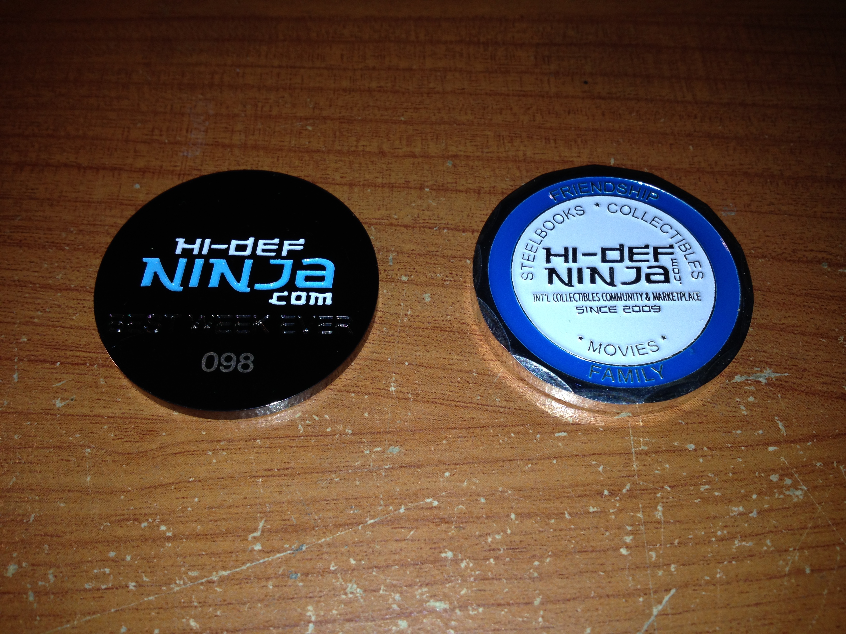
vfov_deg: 40.7
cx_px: 423
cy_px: 317
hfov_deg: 52.6
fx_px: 855
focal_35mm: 35
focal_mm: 4.28
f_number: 2.4
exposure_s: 1/181
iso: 50
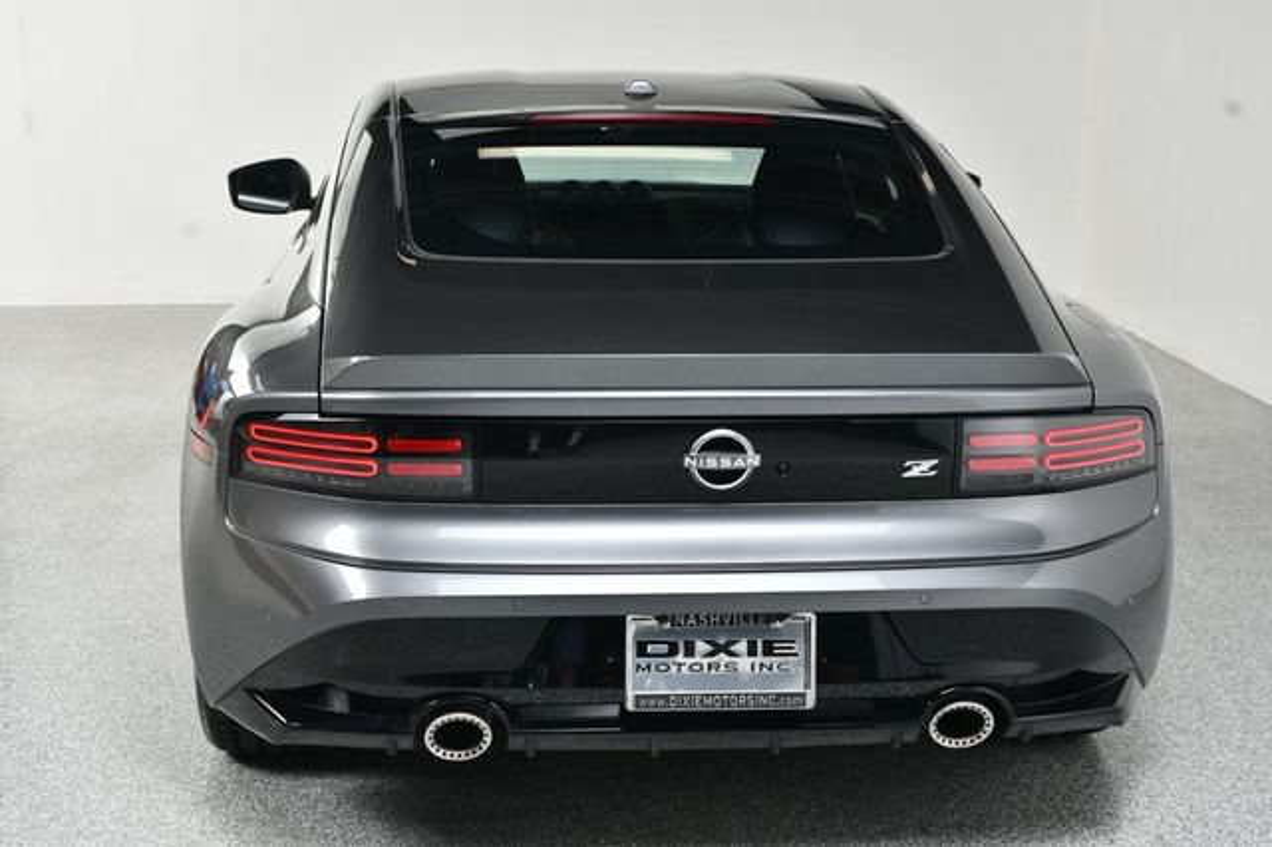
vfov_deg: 26.0
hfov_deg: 38.2
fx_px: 1836
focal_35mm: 52
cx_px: 636
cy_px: 424
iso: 100
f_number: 9
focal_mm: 35
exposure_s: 1/160
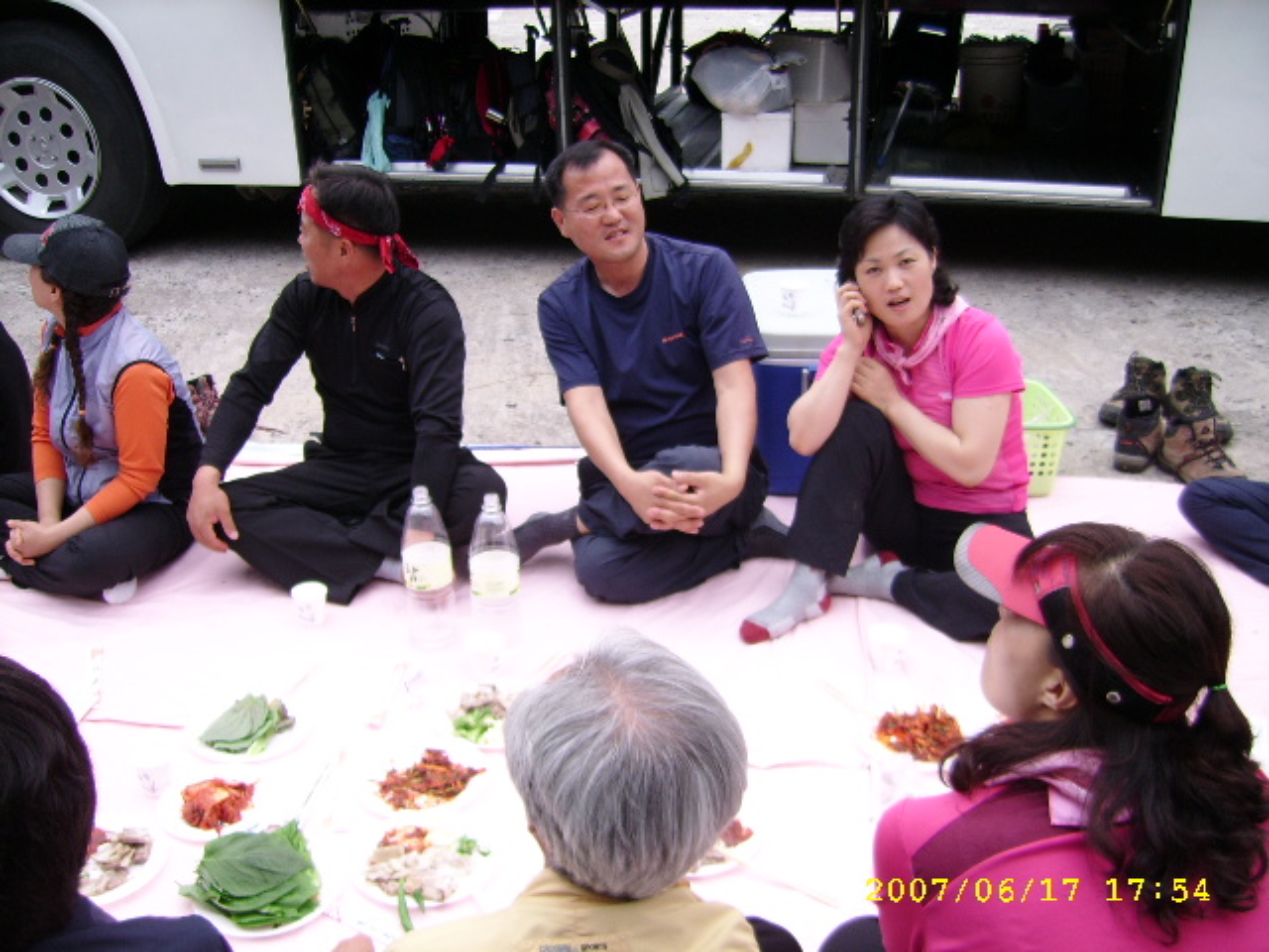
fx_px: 1283
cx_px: 634
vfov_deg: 40.7
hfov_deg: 52.6
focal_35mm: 35
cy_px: 476
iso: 100
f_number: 2.8
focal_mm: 5.95
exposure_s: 1/54
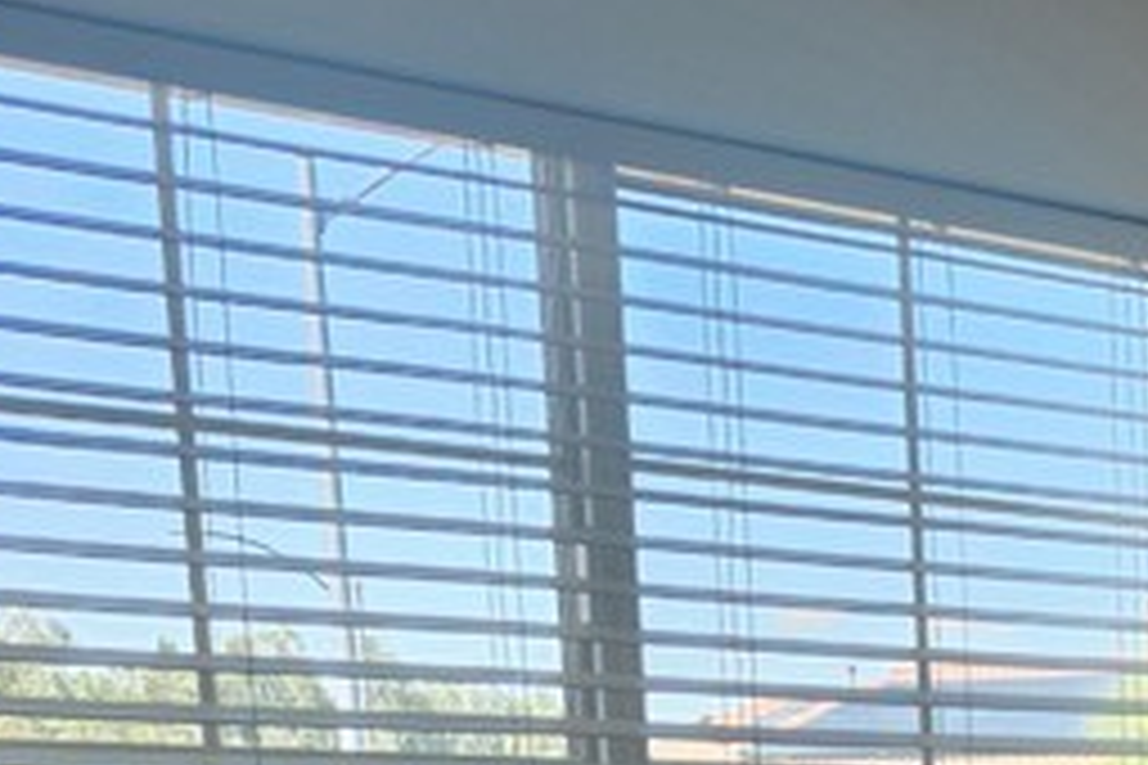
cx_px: 1589
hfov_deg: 19.2
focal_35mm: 96
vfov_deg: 12.7
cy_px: 1458
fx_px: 3061
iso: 80
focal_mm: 5.54
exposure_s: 1/180
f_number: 1.8
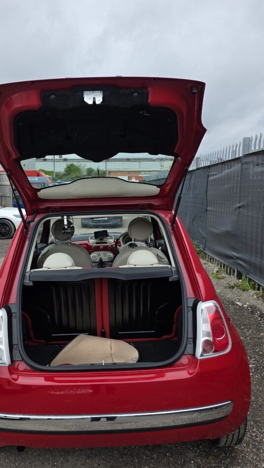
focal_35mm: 27
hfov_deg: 42.7
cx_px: 107
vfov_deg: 69.8
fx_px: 336
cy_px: 226
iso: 80
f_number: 1.7
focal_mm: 6.3
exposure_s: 1/2913
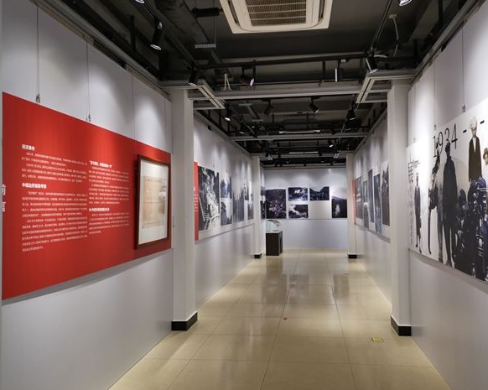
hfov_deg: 60.4
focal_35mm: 29
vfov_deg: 49.9
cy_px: 196
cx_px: 266
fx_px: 419
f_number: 1.8
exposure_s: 1/100
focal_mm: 5.58
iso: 100
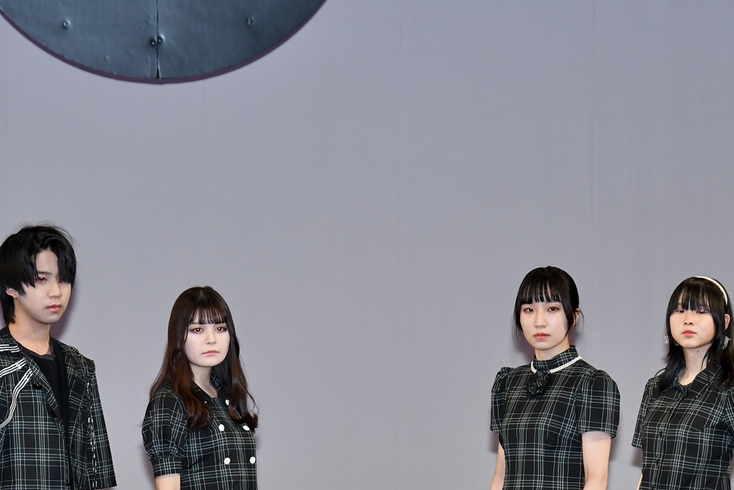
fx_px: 5770
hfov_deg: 7.3
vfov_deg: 4.9
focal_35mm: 283
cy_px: 458
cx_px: 308
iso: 800
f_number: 5.6
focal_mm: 95
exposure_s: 1/250
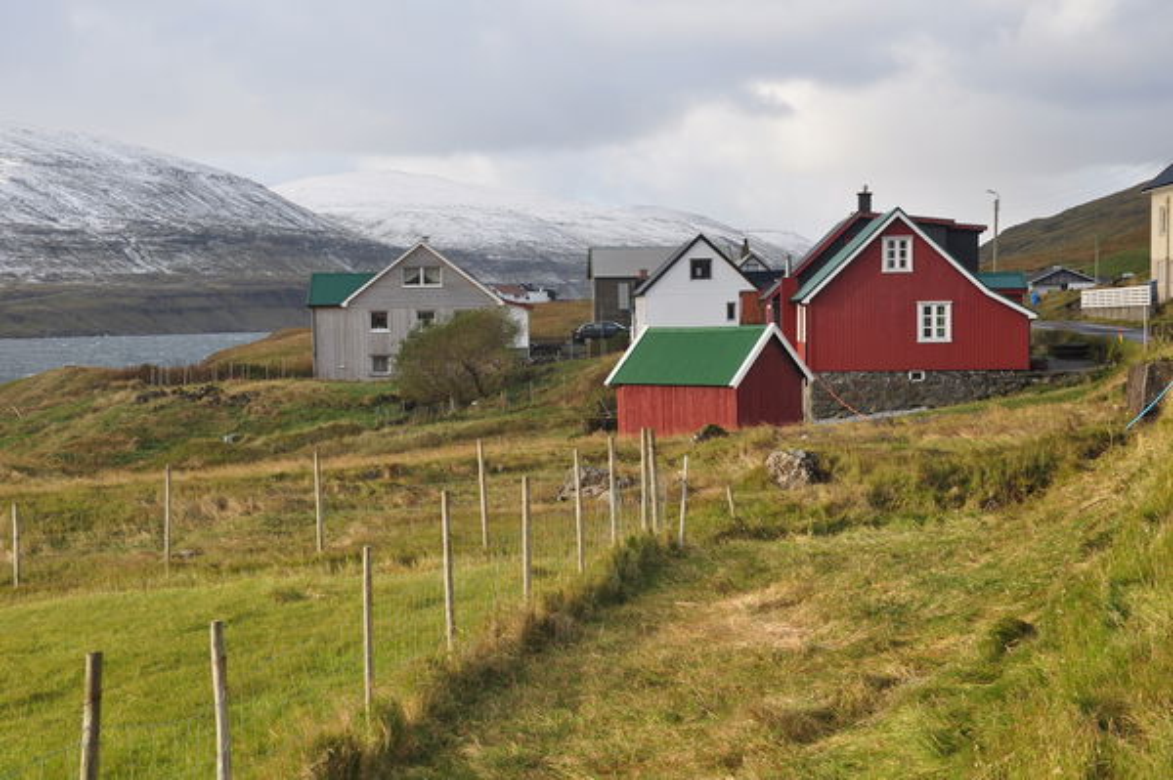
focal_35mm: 60
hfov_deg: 33.4
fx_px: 1953
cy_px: 390
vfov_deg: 22.6
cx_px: 586
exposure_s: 1/200
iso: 400
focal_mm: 40
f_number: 10
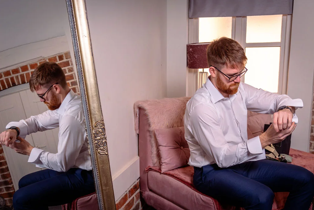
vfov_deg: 29.5
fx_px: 393
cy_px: 153
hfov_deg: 43.6
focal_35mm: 45
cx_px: 151
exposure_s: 1/200
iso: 250
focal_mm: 28
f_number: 3.2
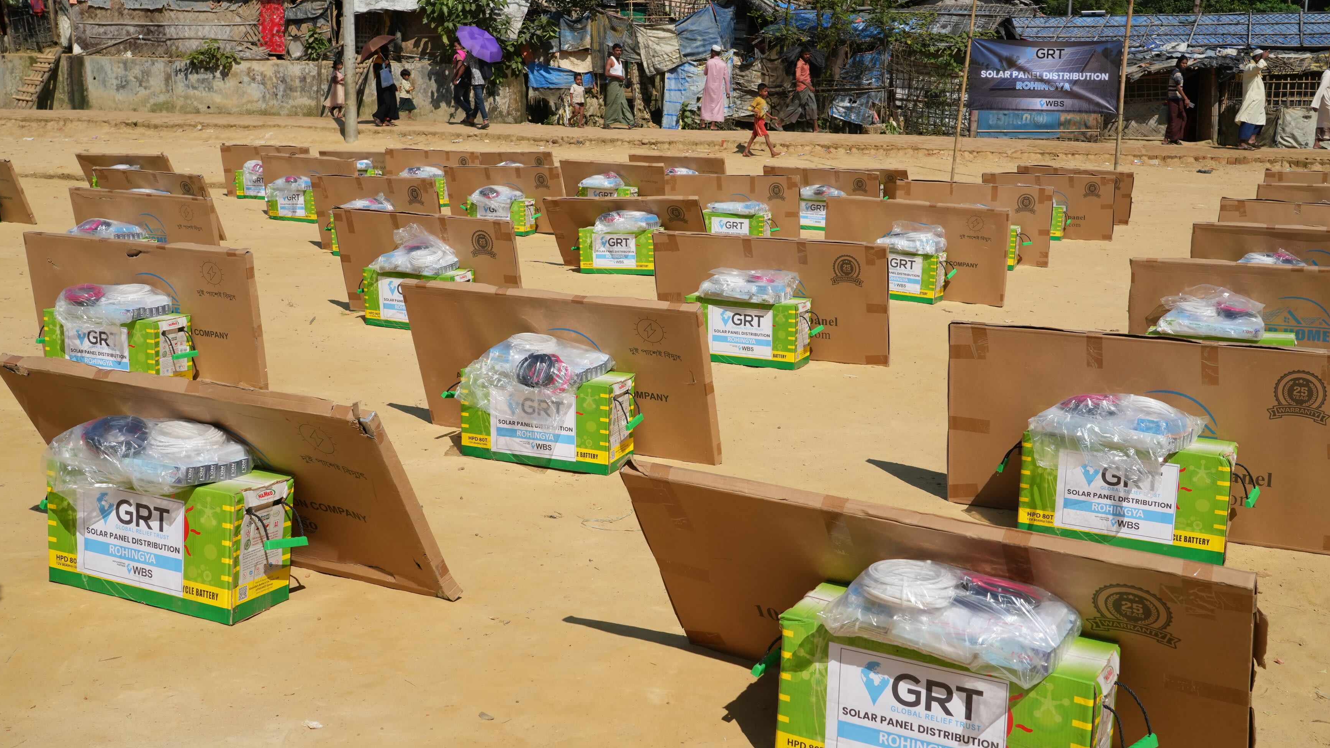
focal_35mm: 37
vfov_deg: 32.0
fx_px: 1305
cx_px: 668
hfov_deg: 54.0
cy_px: 356
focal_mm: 35
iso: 1000
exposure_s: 1/2000
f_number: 11
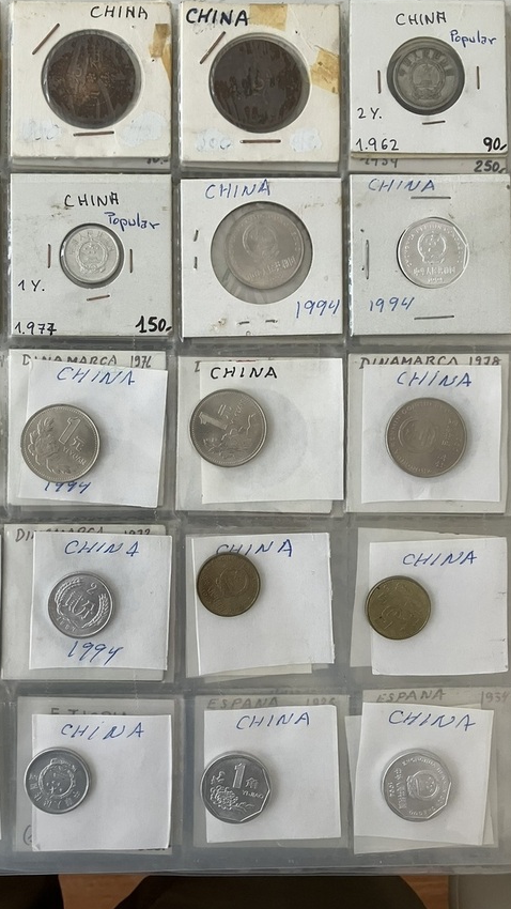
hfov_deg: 37.4
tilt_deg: -87.9
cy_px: 448
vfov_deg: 62.6
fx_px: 747
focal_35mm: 31
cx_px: 171
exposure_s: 1/60
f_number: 1.8
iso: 100
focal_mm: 3.99
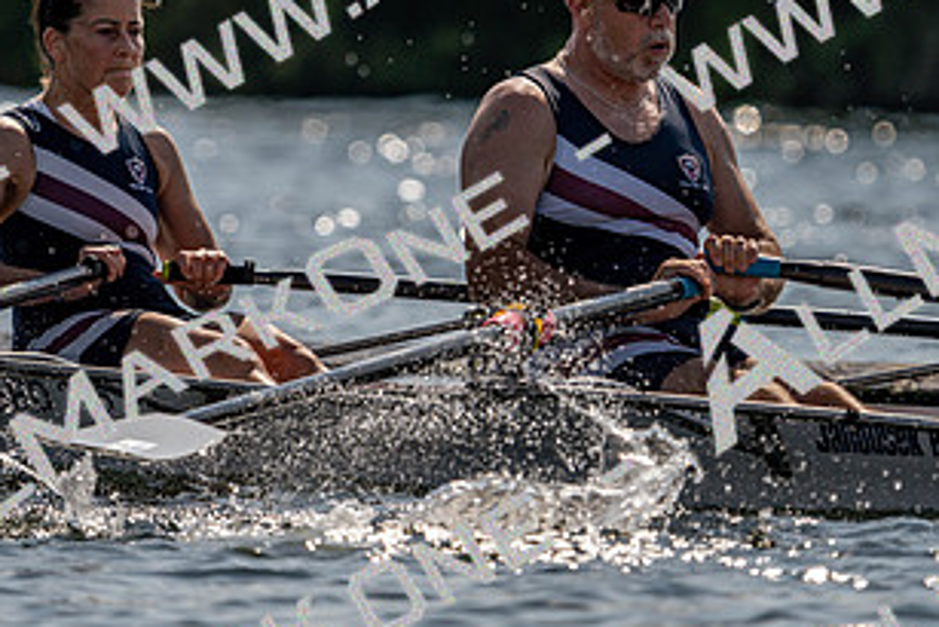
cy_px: 164
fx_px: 20040
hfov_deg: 2.7
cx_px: 437
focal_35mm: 768
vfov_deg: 1.8
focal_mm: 407
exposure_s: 1/1600
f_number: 6.3
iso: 100
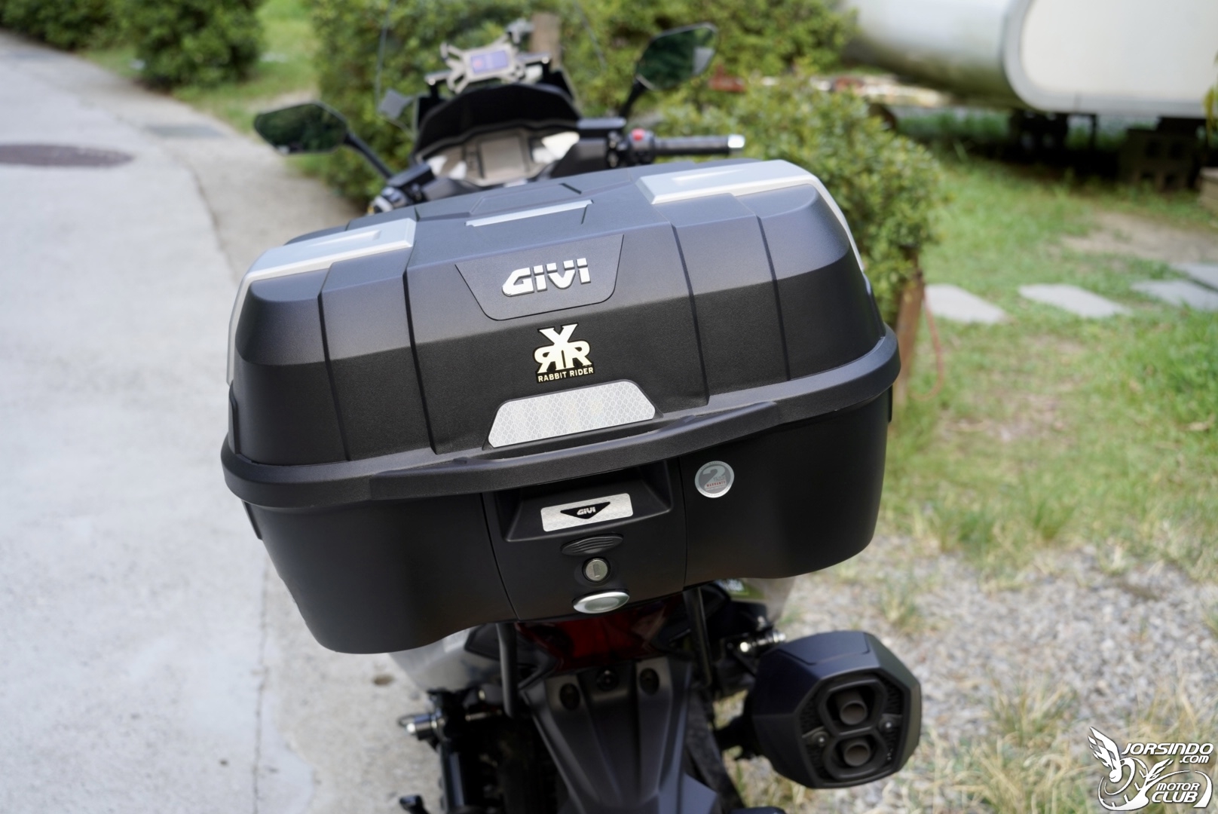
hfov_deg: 45.4
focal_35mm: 43
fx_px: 1456
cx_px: 609
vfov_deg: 31.2
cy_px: 407
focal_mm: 43
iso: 250
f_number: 5.6
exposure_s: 1/60
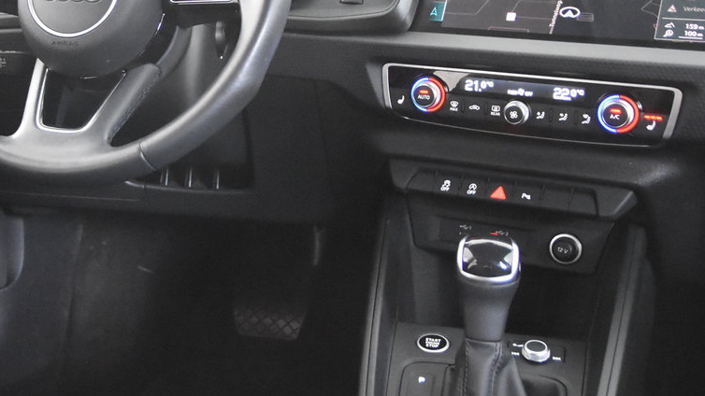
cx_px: 114
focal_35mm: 64
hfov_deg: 31.7
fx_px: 1196
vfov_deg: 18.7
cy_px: 120
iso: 9000
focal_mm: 24
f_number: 3
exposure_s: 1/40
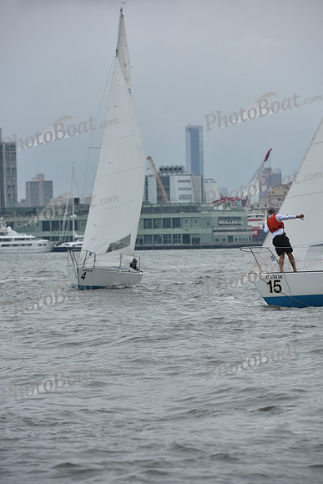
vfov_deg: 10.3
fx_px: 2690
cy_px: 242
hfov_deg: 6.9
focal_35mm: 200
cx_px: 162
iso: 400
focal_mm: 200
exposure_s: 1/800
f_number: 8
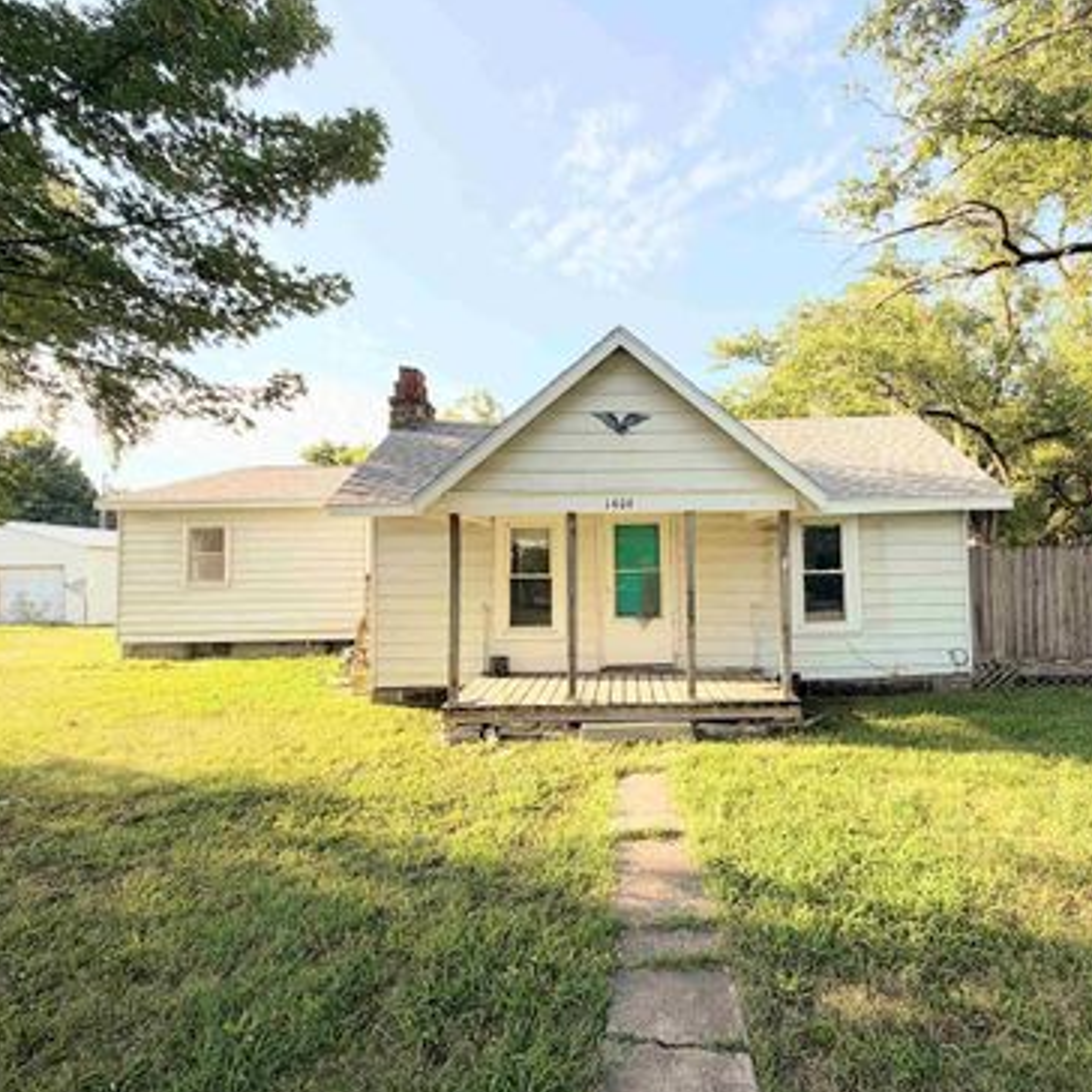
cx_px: 636
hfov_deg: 83.3
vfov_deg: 84.0
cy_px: 550
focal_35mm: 17
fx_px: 607
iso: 40
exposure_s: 1/613
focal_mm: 2.22
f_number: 2.2
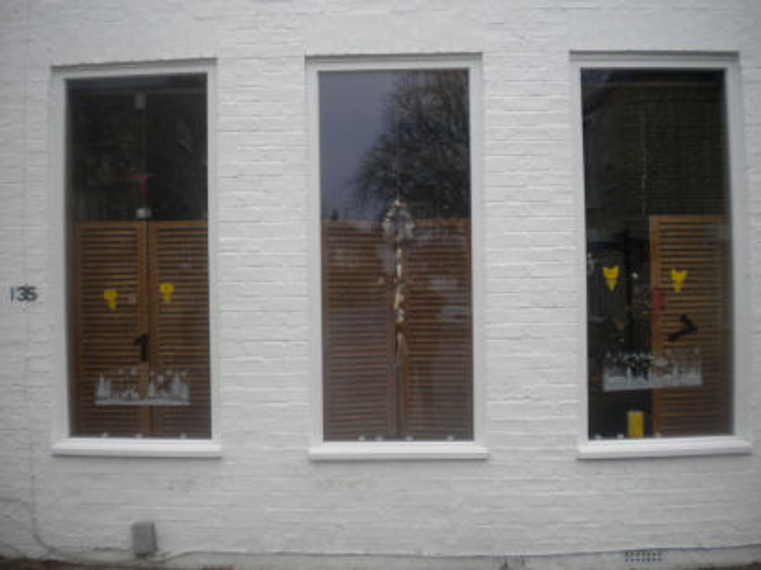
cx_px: 380
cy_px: 285
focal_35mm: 35
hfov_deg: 52.7
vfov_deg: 40.7
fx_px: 769
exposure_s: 1/513
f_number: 3.1
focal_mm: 6.3
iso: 244
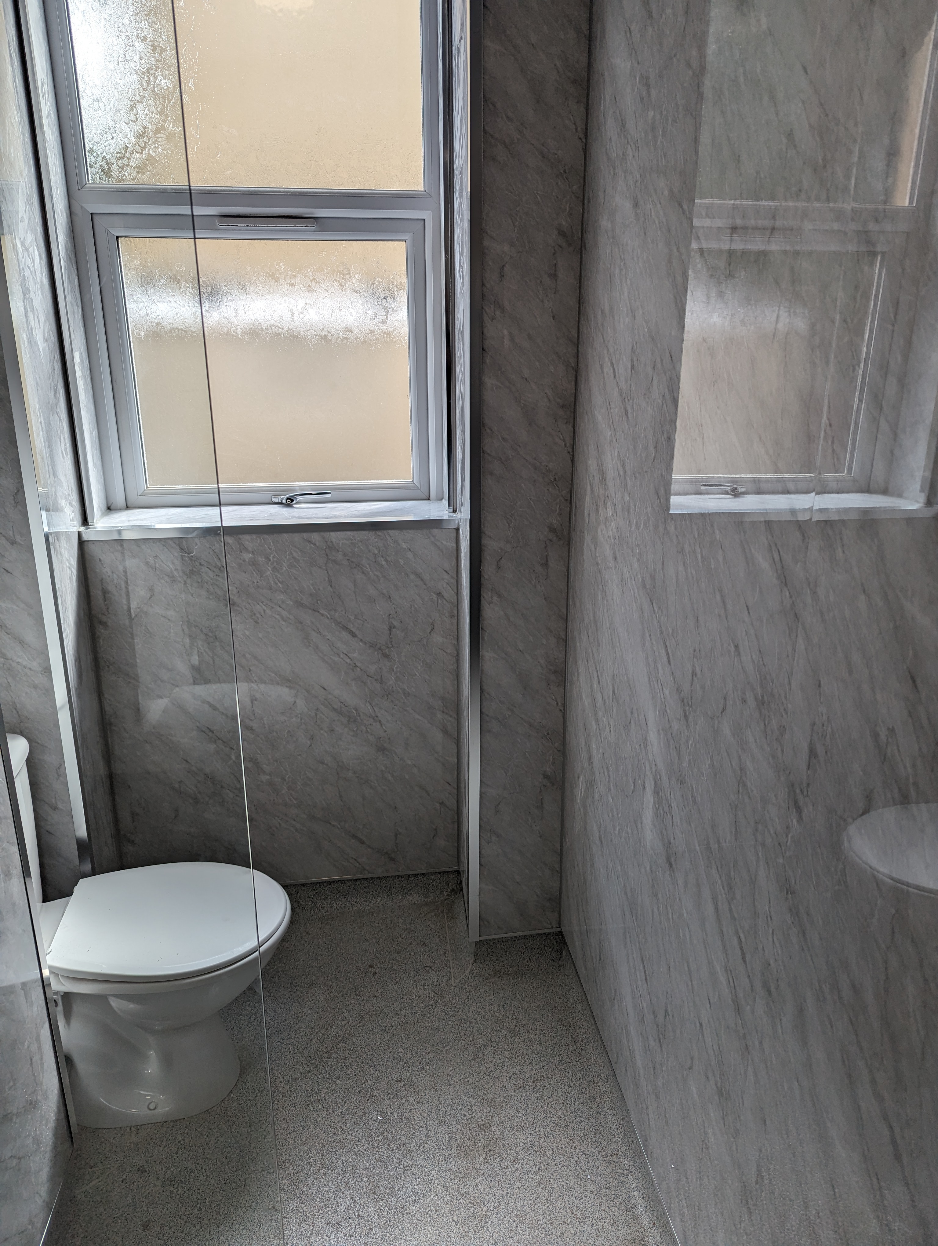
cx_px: 469
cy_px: 623
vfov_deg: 71.5
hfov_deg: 56.9
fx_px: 865
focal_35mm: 24
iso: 41
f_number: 1.85
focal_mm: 6.81
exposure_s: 1/273
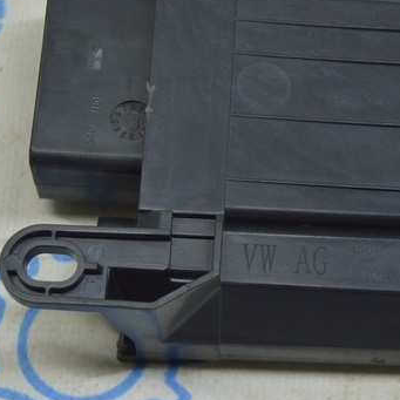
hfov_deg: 13.4
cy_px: 166
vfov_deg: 13.4
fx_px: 1700
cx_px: 249
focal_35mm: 130
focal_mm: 34
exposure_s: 1/40
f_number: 5.6
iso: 400
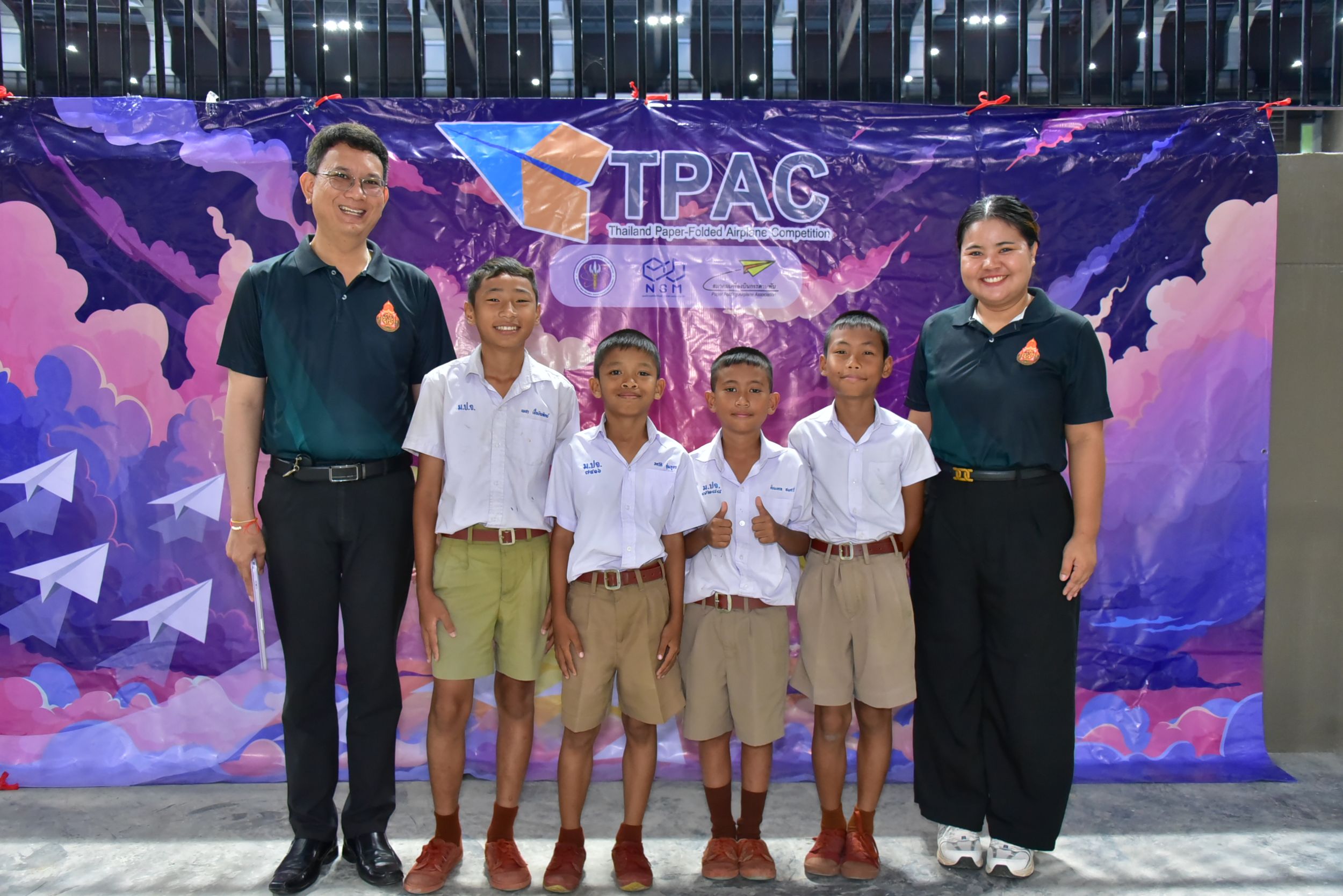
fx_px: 1269
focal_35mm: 34
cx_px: 672
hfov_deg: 55.8
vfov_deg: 38.9
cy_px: 448
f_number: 5.6
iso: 3200
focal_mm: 34
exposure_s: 1/200
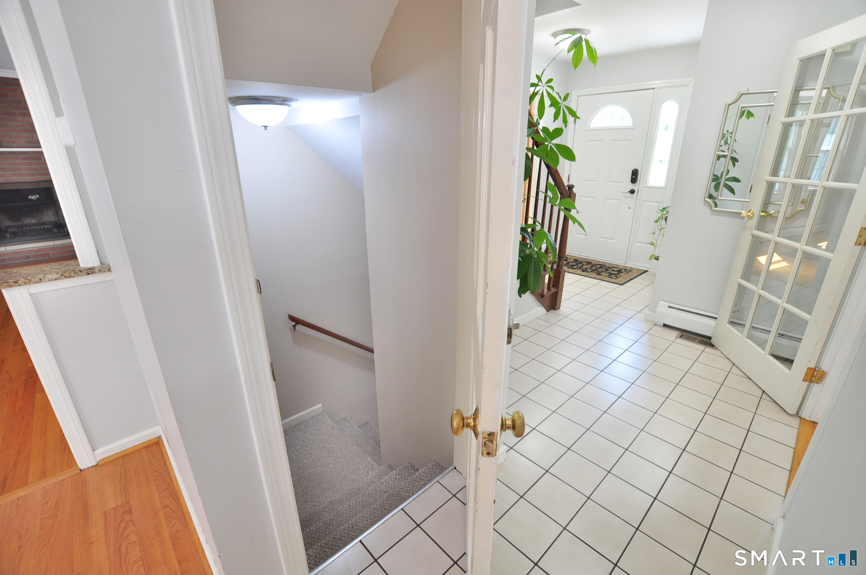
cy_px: 288
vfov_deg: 77.2
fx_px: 360
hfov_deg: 100.5
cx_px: 433
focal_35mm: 15
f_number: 5
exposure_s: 1/13
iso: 320
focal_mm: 10
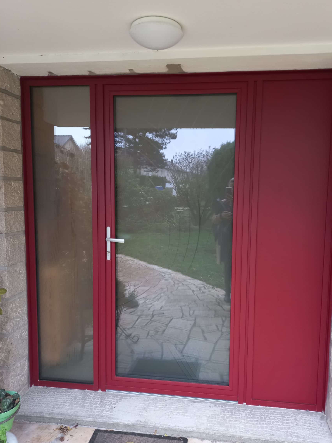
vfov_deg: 63.4
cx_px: 184
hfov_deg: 49.6
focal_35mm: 28
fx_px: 358
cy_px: 223
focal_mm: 4.6
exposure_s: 1/33.3
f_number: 1.8
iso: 200
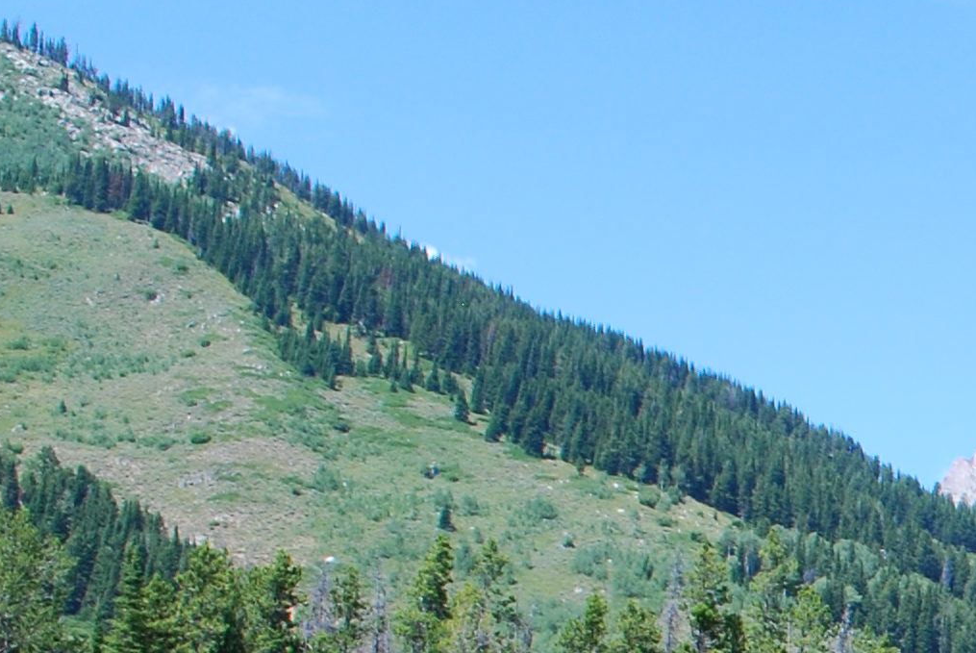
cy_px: 915
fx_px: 2795
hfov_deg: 17.2
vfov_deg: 12.8
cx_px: 1611
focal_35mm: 103
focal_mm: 18
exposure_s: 1/160
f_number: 9
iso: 200
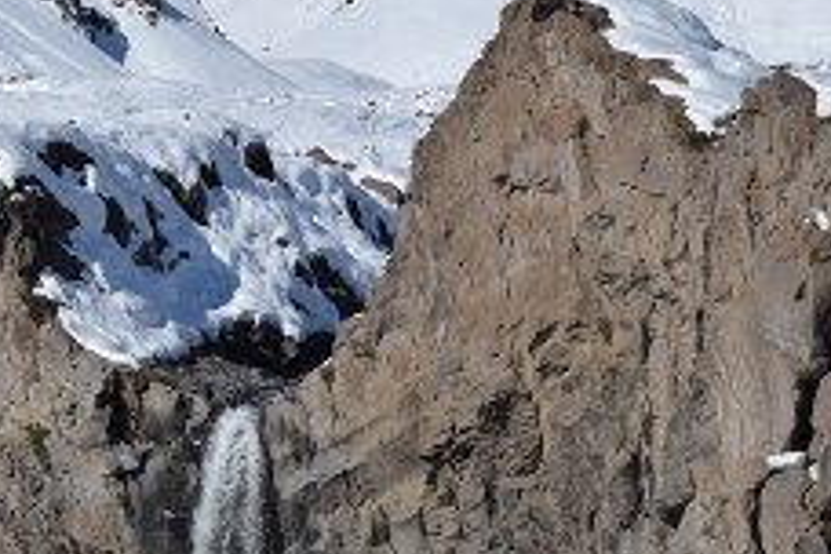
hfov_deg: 10.8
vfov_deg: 7.2
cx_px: 262
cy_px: 691
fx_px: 4372
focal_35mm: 189
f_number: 9
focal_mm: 45
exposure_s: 1/640
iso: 100
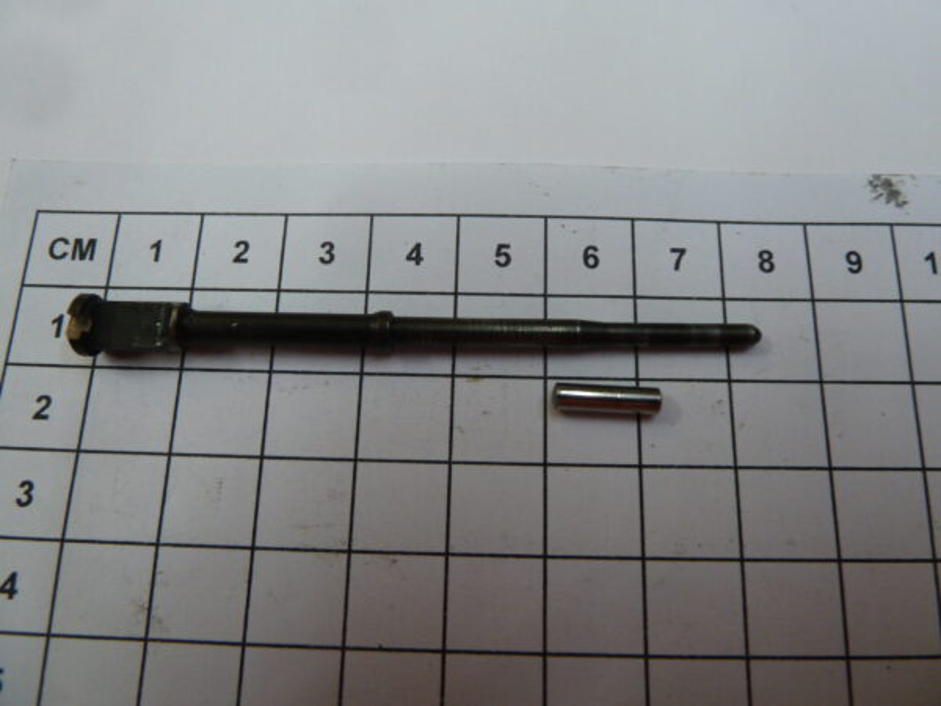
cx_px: 470
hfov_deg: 69.4
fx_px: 680
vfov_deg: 54.9
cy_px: 353
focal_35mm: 25
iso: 160
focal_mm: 4.1
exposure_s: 1/30
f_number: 3.3
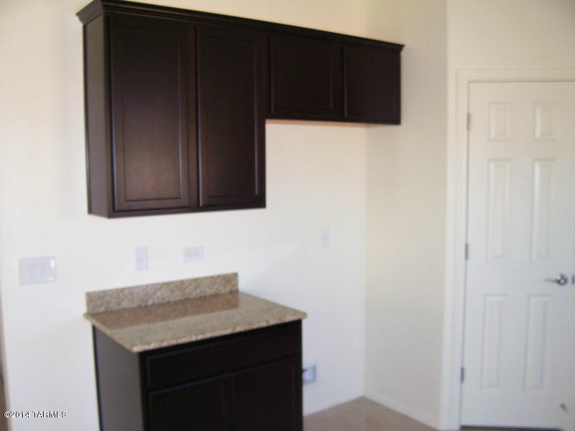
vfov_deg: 41.8
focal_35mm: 34
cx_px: 288
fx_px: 565
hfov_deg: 54.0
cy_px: 216
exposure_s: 1/60
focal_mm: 5.6
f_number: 2.7
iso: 125
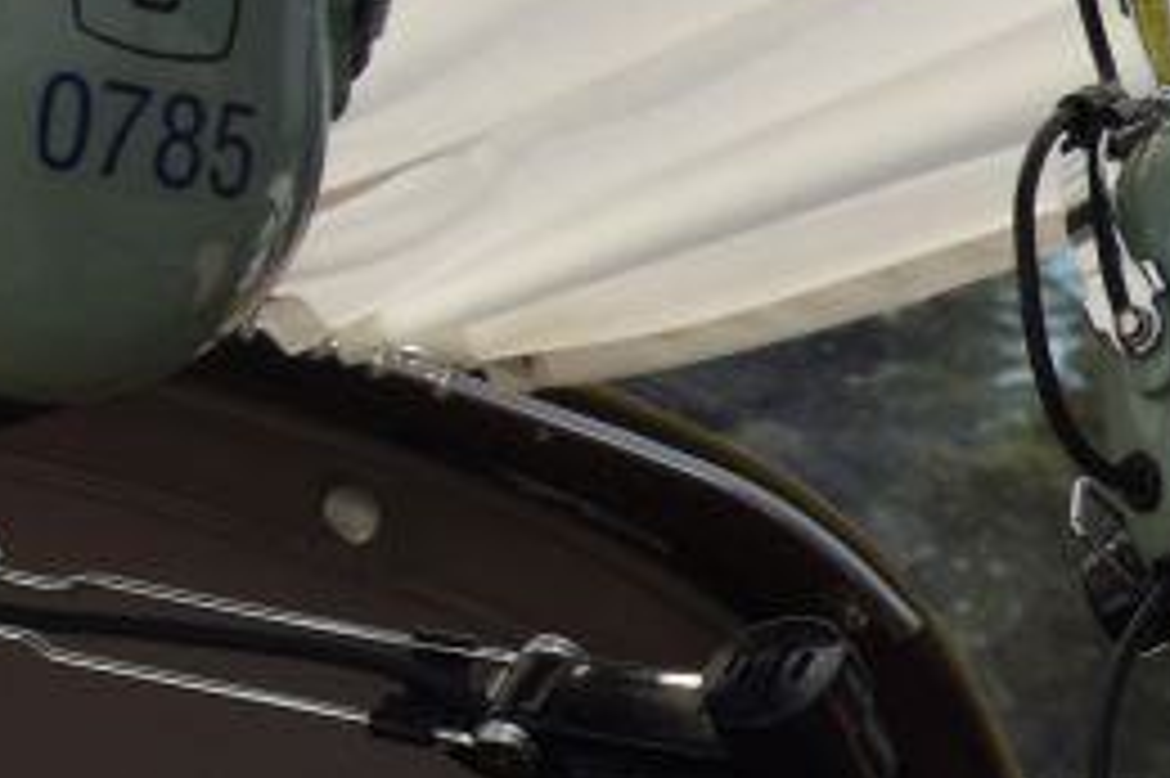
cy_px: 974
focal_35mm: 194
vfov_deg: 7.0
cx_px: 3326
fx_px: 6303
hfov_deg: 8.9
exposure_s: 1/400
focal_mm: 21
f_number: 10
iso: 100
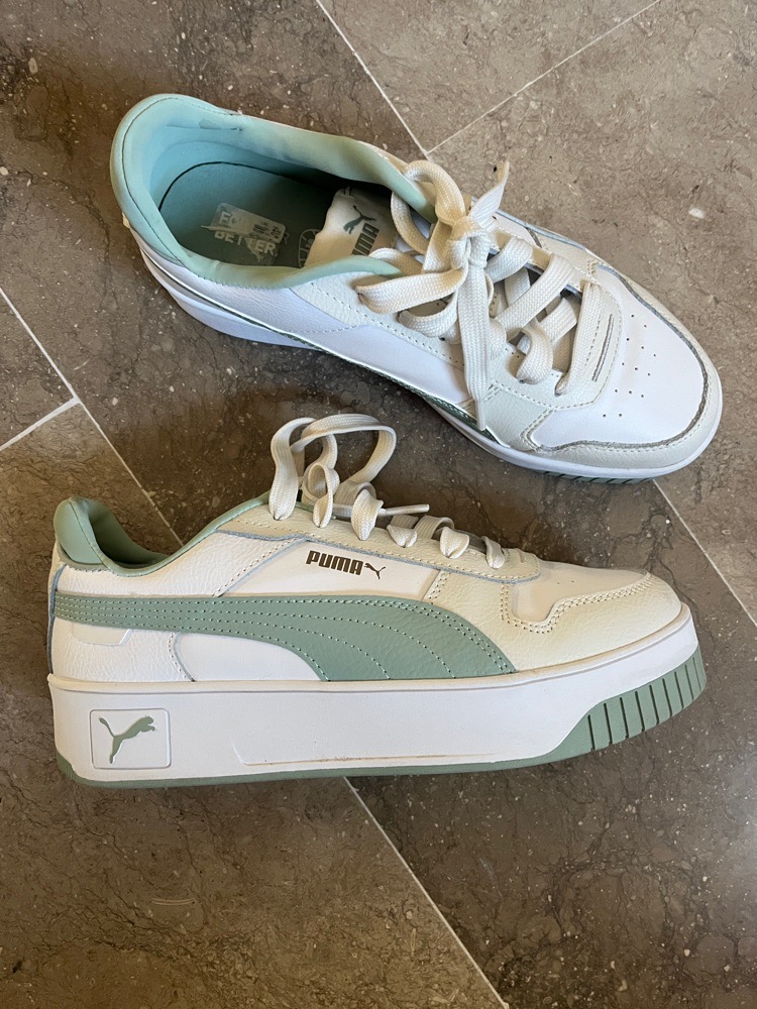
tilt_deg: -87.5
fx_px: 758
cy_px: 504
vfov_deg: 67.3
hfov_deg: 53.1
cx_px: 378
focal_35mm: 26
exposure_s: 1/60
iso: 250
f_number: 1.6
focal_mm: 5.1
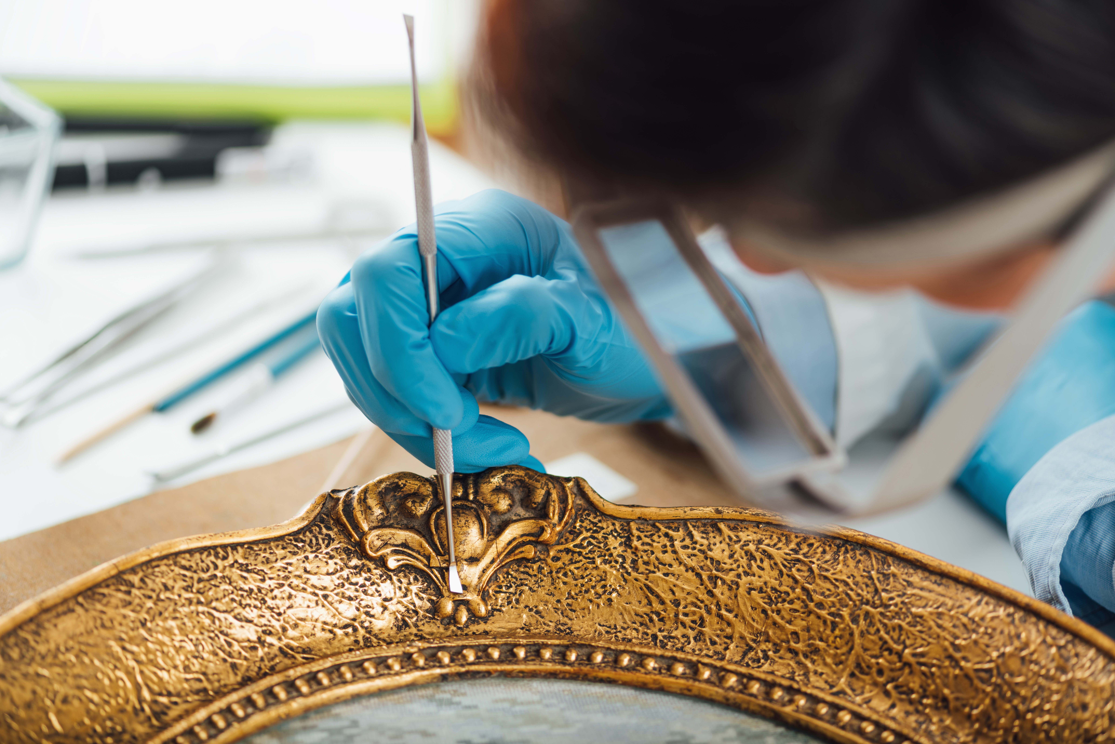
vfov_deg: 13.0
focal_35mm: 105
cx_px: 558
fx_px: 3252
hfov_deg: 19.5
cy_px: 372
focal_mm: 105
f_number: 3.5
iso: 64
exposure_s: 1/200
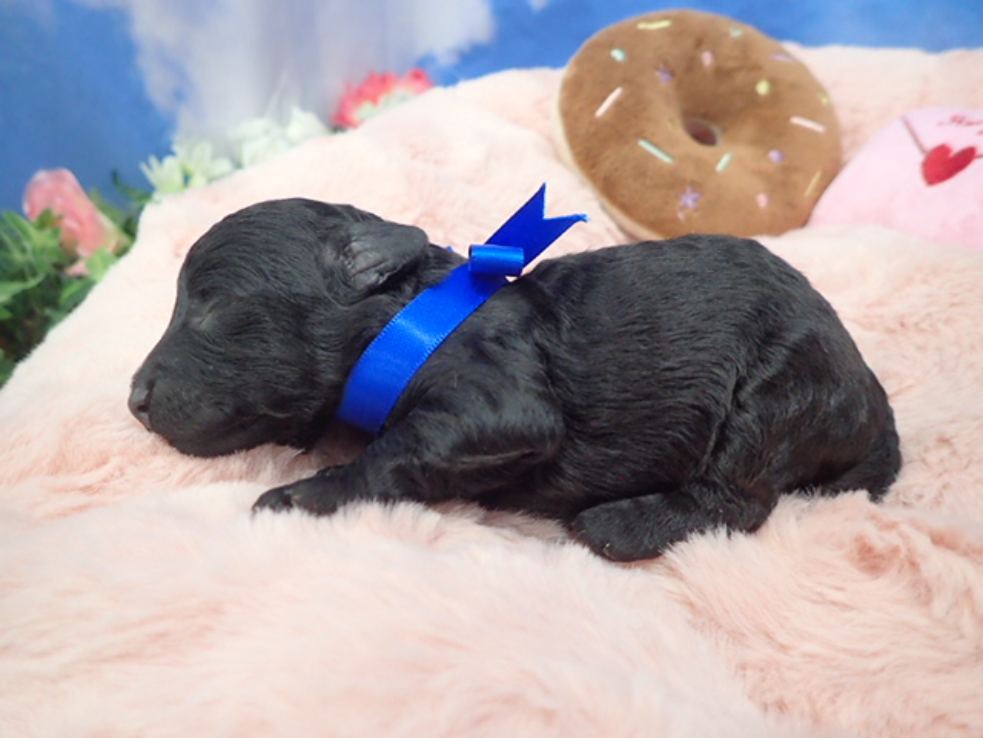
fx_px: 710
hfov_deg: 69.4
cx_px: 492
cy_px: 369
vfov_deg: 54.9
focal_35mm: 25
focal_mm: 4.5
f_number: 2
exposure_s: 1/80
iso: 400
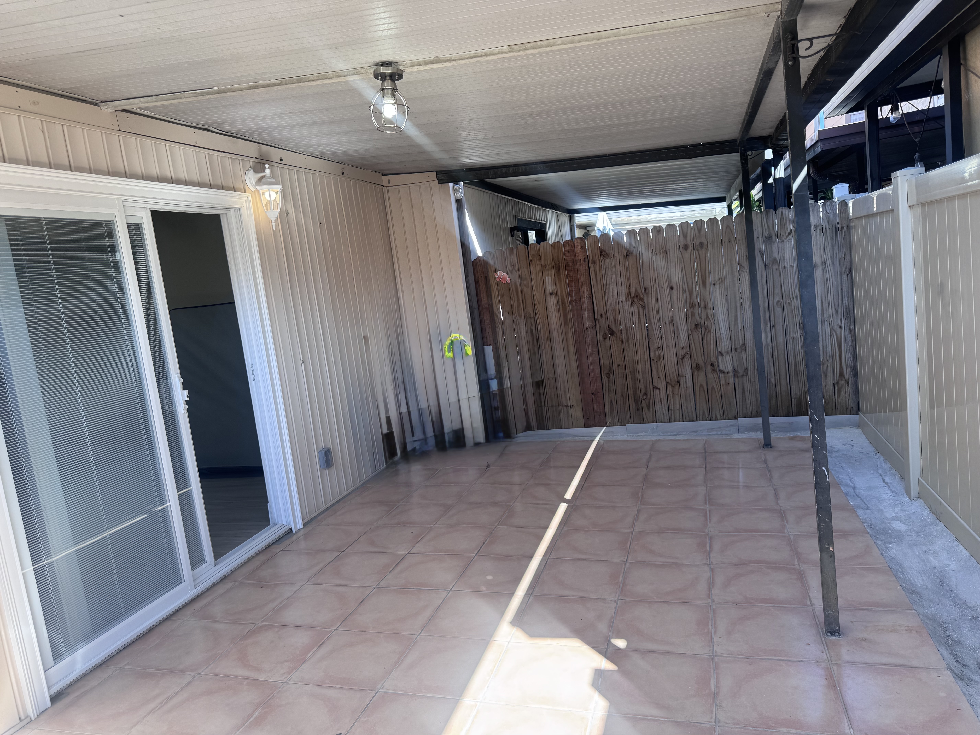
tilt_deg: -7.7
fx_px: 679
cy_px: 368
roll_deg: +6.8
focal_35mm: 24
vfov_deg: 56.8
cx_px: 490
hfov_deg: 71.6
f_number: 1.78
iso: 80
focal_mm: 6.76
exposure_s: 1/280
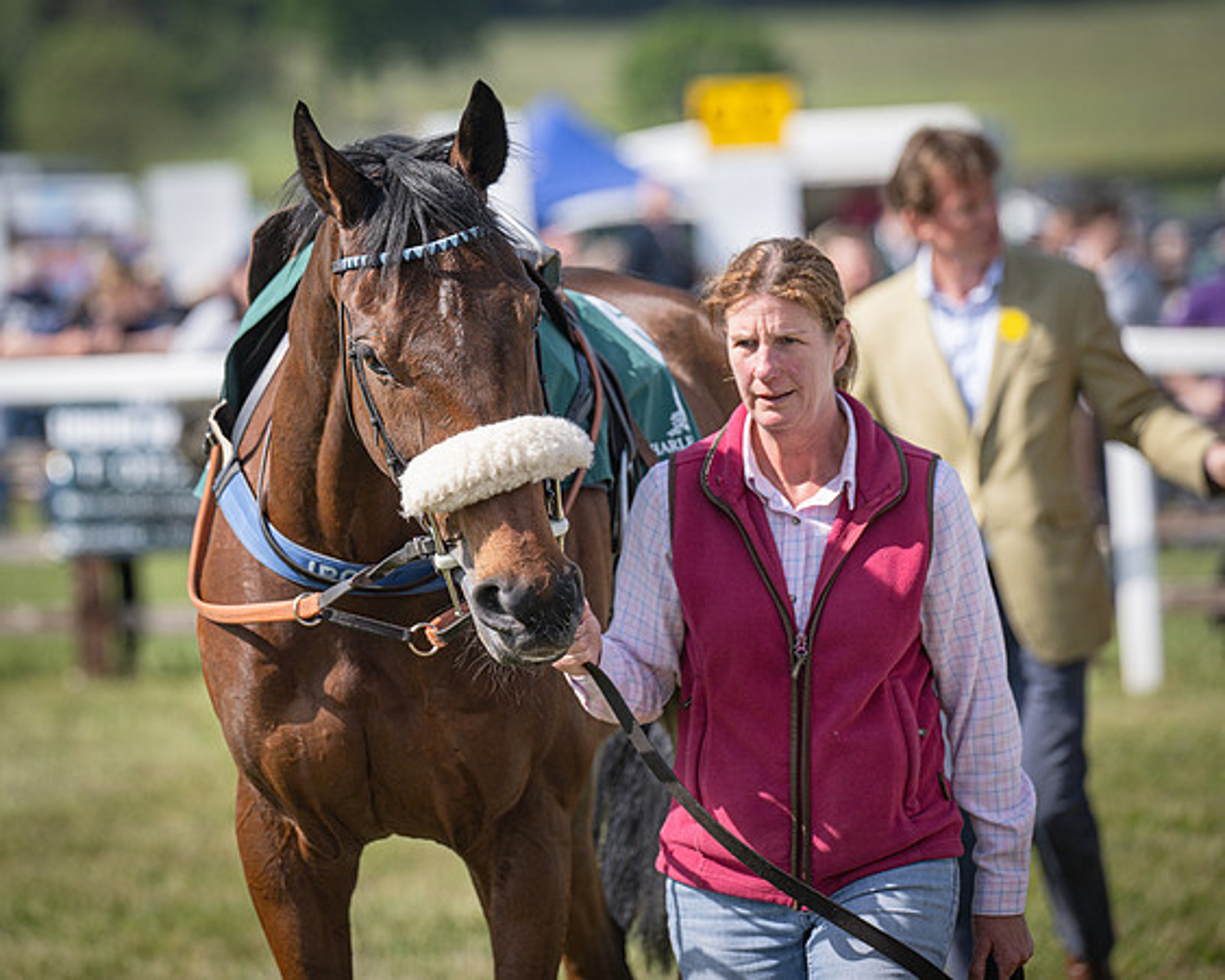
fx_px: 10170
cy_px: 354
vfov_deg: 5.5
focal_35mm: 281
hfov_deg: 6.9
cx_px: 465
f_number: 4
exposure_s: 1/1600
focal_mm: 195
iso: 200
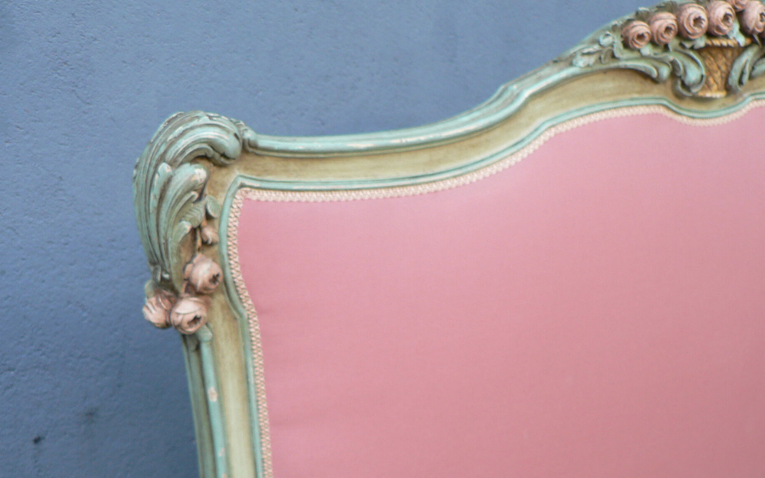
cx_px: 503
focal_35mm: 53
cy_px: 372
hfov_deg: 37.8
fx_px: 1105
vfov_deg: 24.1
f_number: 2.8
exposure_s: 1/60
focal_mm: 6
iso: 80
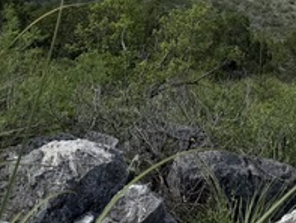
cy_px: -78
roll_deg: +1.8
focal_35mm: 78
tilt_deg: -1.2
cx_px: 267
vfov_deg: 17.6
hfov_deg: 24.3
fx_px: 667
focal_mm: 6.76
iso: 80
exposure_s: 1/6711
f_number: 1.78
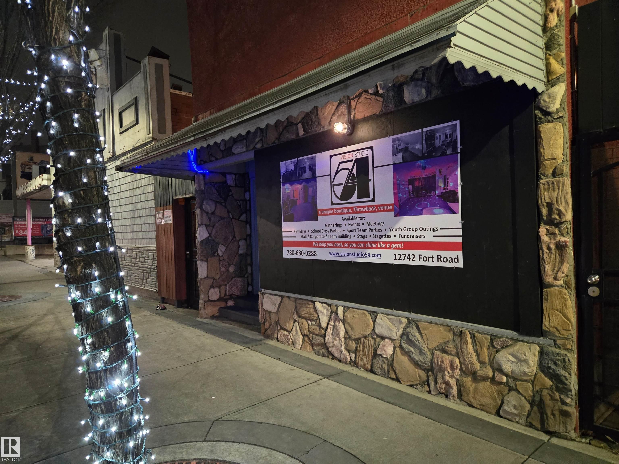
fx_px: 411
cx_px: 310
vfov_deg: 58.9
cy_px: 232
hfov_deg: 73.9
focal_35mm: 23
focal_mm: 5.4
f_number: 1.8
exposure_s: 1/40
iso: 1600
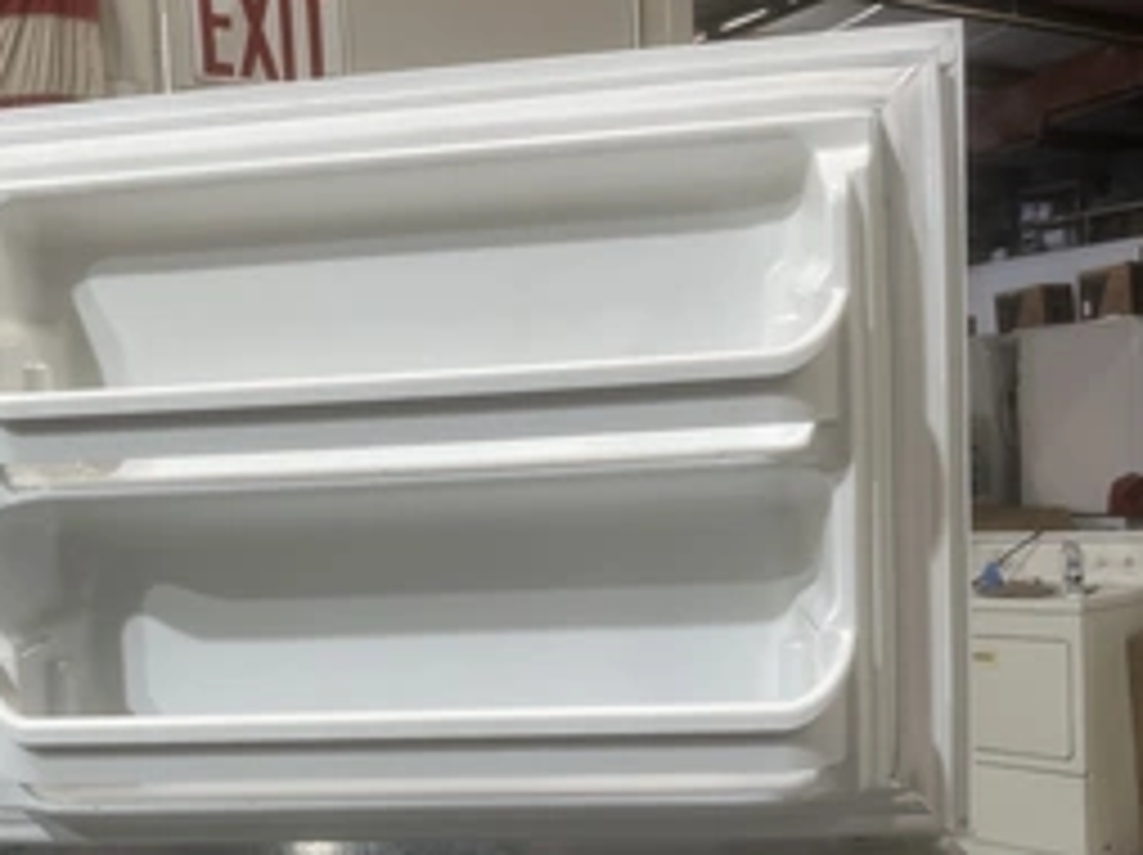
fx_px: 1353
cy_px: 580
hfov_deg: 45.2
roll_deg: +3.2
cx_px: 387
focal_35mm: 41
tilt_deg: -4.8
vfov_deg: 34.7
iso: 100
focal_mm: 5.1
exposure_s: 1/120
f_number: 1.6
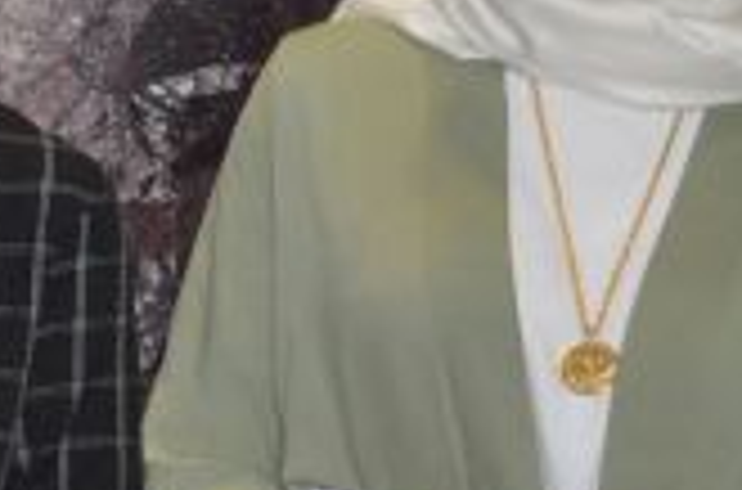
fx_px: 3371
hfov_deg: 9.8
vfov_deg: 8.3
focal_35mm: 164
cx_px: -1421
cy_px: 468
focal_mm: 18
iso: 500
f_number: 5.6
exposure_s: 1/200
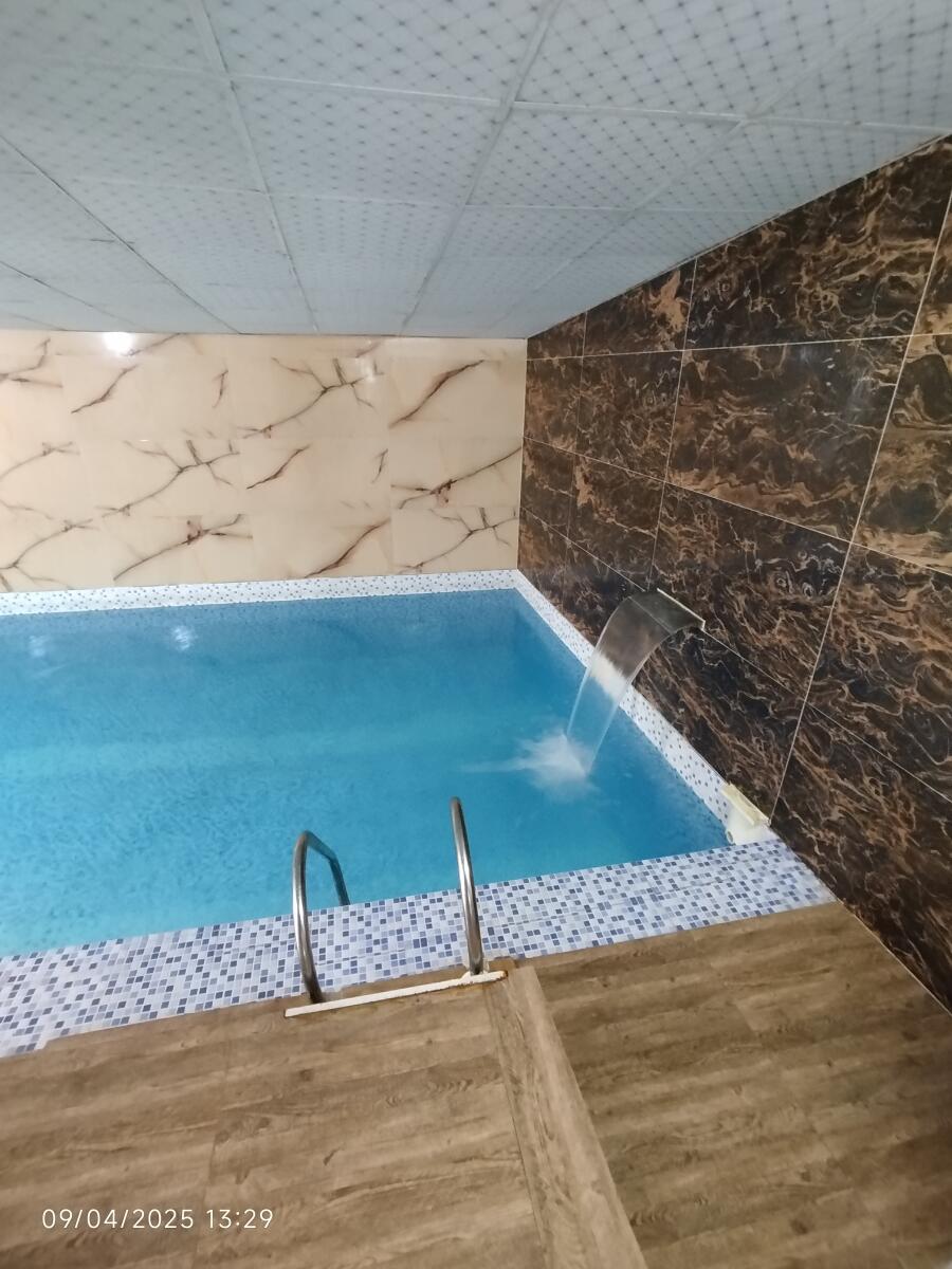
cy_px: 634
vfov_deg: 98.2
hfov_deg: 81.7
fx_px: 550
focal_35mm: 15
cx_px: 476
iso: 500
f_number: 2.2
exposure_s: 1/20
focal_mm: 1.65
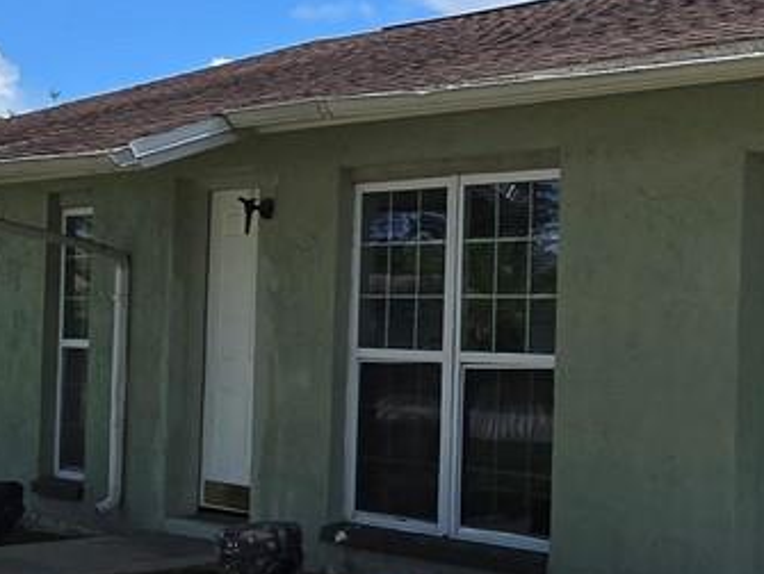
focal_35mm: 62
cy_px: 292
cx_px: 1008
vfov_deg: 23.7
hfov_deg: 26.2
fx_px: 1370
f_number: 2.2
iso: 50
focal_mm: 2.2
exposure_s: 1/2650
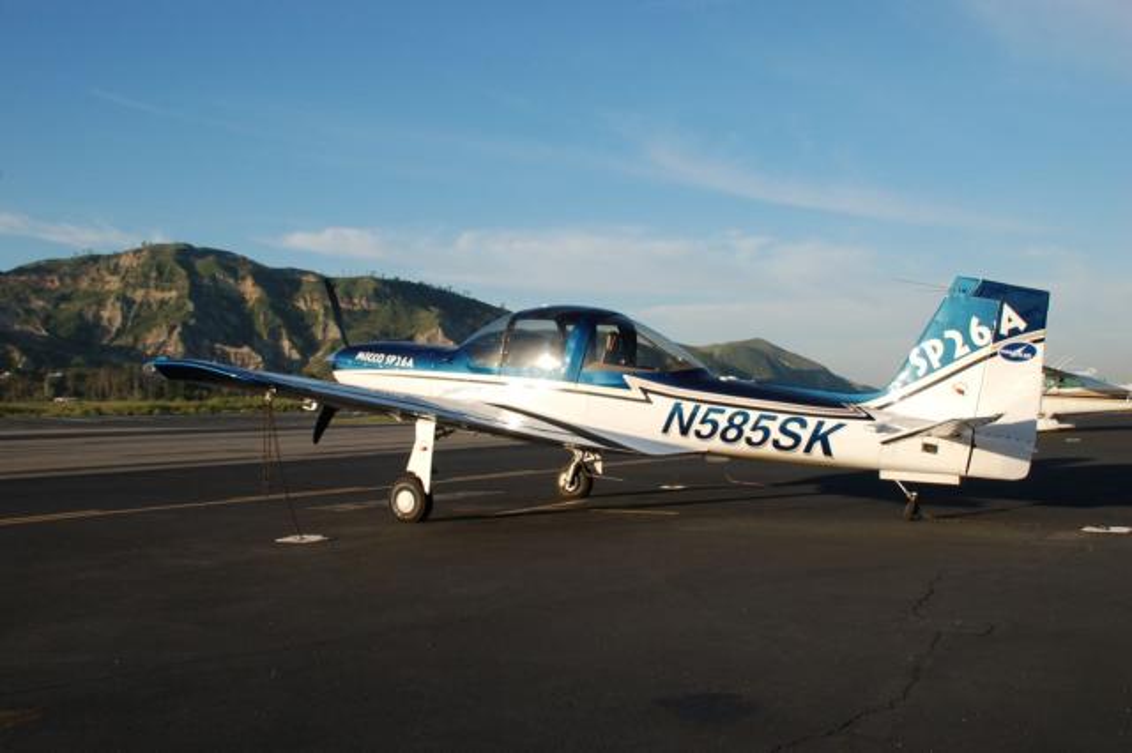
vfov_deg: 35.5
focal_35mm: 38
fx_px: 1179
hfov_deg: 51.3
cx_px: 566
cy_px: 376
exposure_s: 1/320
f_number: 9
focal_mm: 25
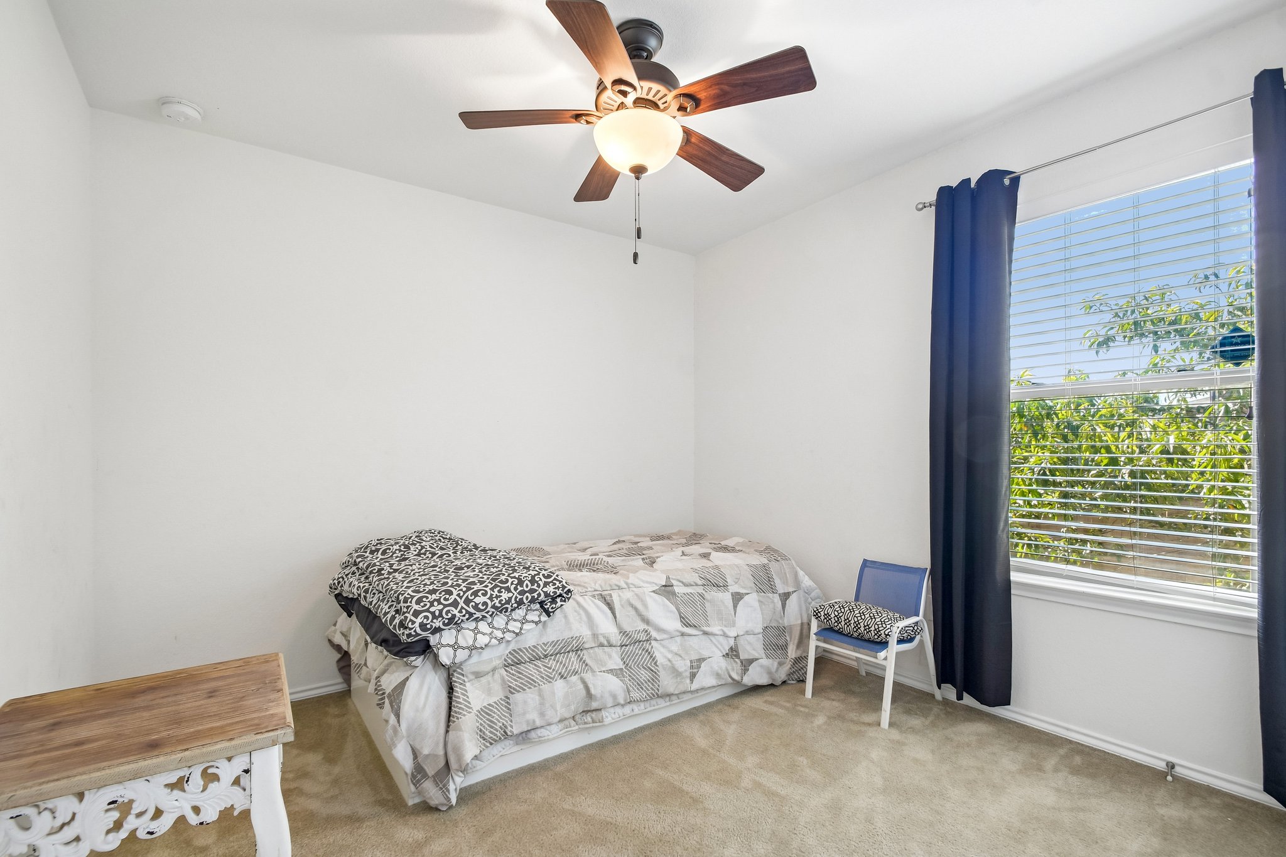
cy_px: 428
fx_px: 536
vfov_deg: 77.3
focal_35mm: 15
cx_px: 643
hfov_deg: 100.4
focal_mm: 10
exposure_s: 1/6
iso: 400
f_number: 8
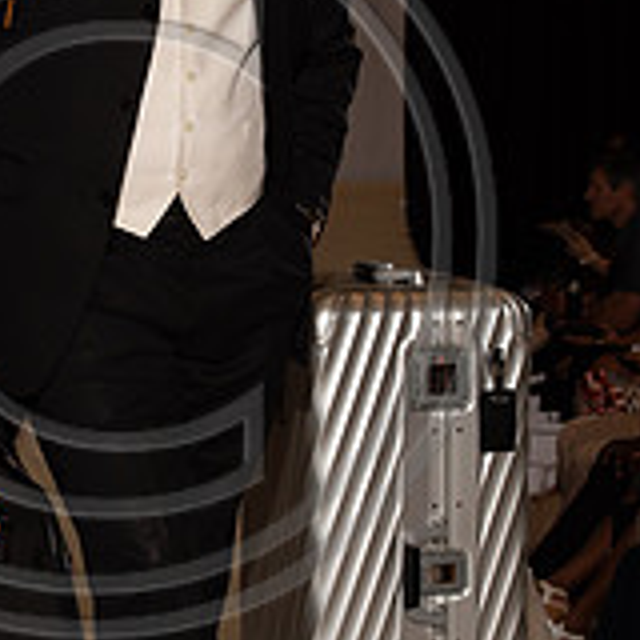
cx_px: 94
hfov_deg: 9.7
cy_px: 232
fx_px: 3744
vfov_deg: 9.8
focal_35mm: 179
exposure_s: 1/250
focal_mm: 75
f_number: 9
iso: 800
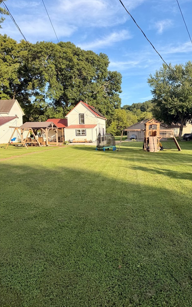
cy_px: 156
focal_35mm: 27
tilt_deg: -6.3
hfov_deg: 45.6
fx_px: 226
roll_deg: +2.4
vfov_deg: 68.4
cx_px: 121
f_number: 1.78
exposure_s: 1/1812
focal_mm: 6.76
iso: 80
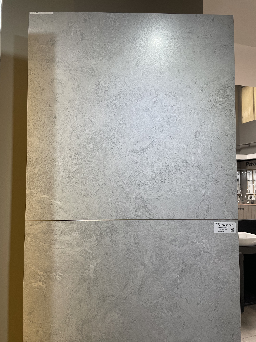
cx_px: 128
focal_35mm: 26
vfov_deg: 67.3
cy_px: 171
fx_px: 256
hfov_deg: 53.1
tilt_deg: +3.0
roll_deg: +0.6
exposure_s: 1/112
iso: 32
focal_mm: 4.2
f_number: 1.6
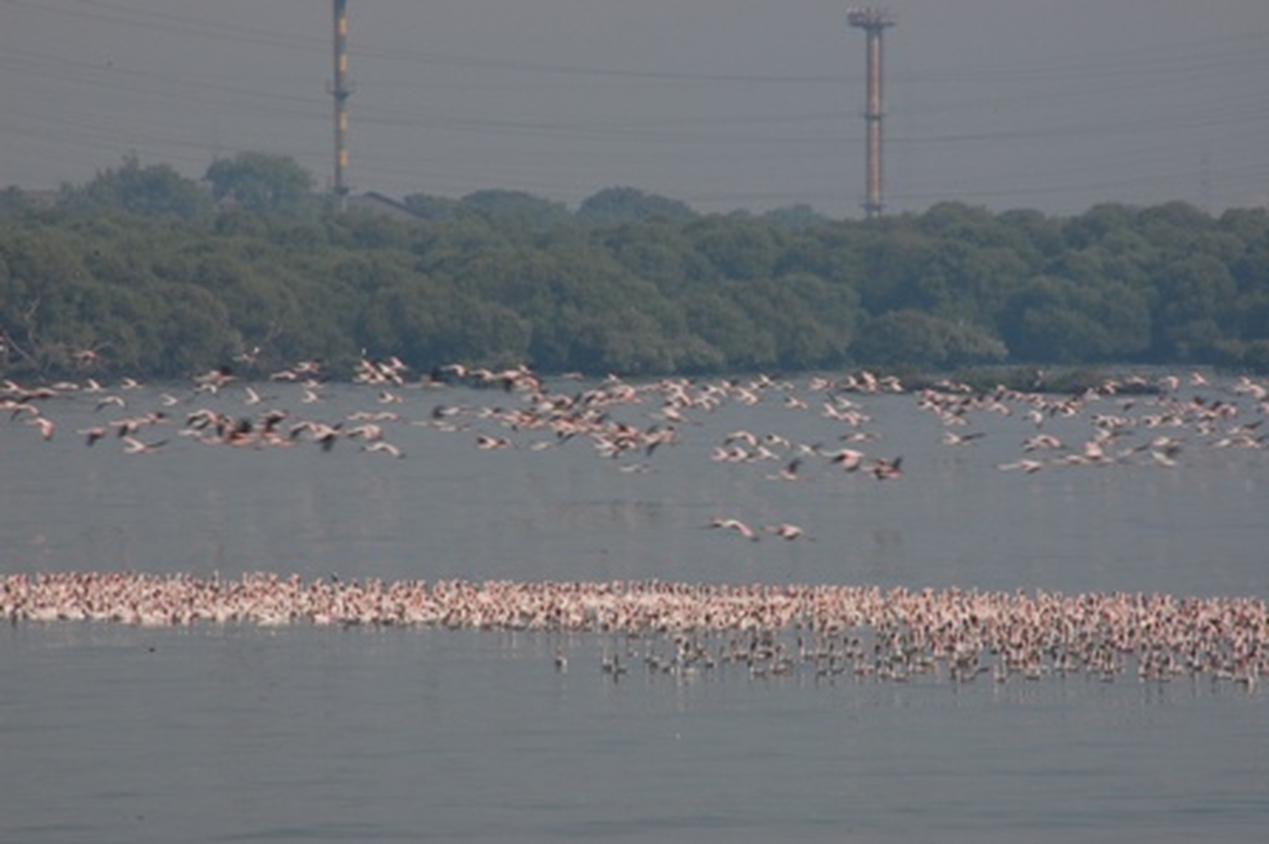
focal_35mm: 450
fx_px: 15850
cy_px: 422
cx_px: 634
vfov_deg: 3.1
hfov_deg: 4.6
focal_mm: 300
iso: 200
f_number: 22
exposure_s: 1/80
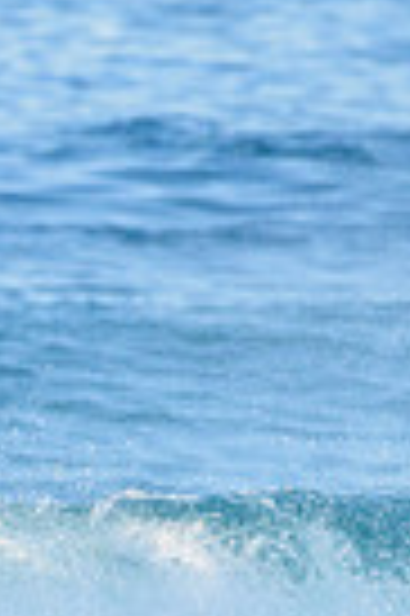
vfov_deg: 1.0
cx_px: -586
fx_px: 36374
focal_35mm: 2124
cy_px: 767
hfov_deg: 0.6
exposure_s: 1/2000
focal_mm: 500
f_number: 5.6
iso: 640
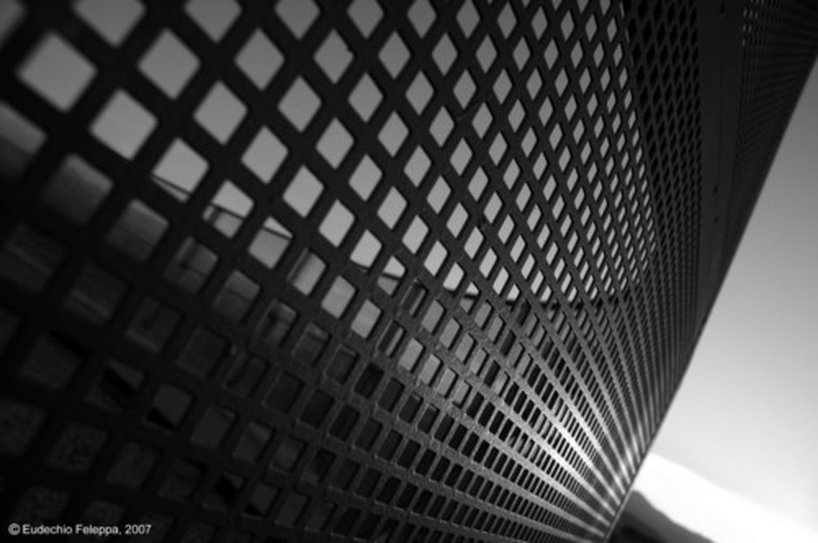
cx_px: 409
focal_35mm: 27
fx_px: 613
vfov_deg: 47.8
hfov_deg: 67.4
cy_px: 272
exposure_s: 1/200
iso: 200
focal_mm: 18
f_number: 7.1
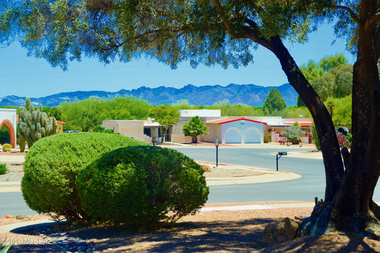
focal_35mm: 70
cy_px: 126
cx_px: 190
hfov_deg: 28.8
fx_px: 739
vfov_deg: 19.5
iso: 160
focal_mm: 70
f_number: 10
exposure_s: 1/200
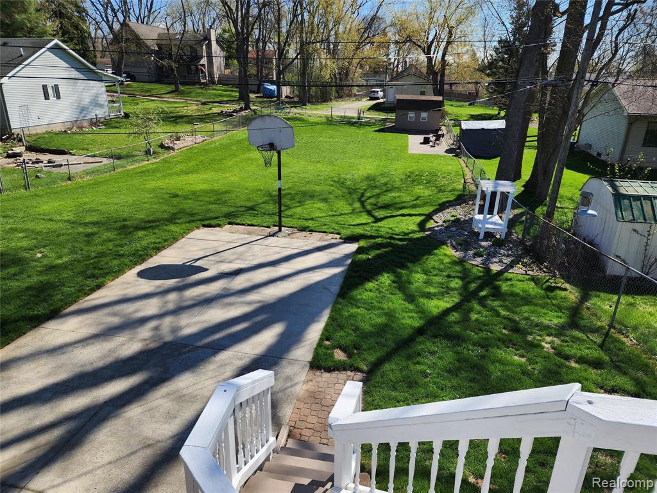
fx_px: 437
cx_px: 328
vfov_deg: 58.9
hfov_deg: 73.9
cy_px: 246
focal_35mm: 23
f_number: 1.8
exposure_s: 1/699
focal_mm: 6.4
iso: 12
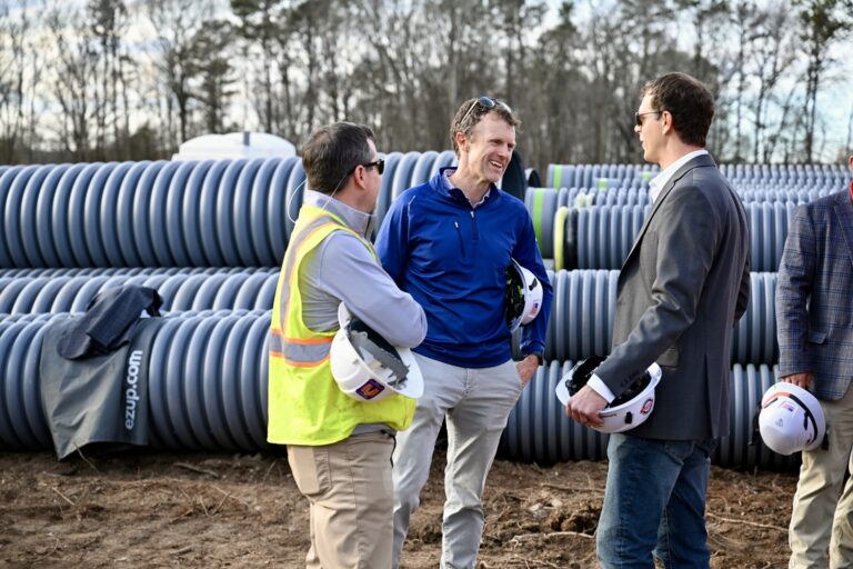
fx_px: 1658
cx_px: 426
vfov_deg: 19.5
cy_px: 284
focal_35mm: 70
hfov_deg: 28.8
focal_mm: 70
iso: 100
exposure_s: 1/250
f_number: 4
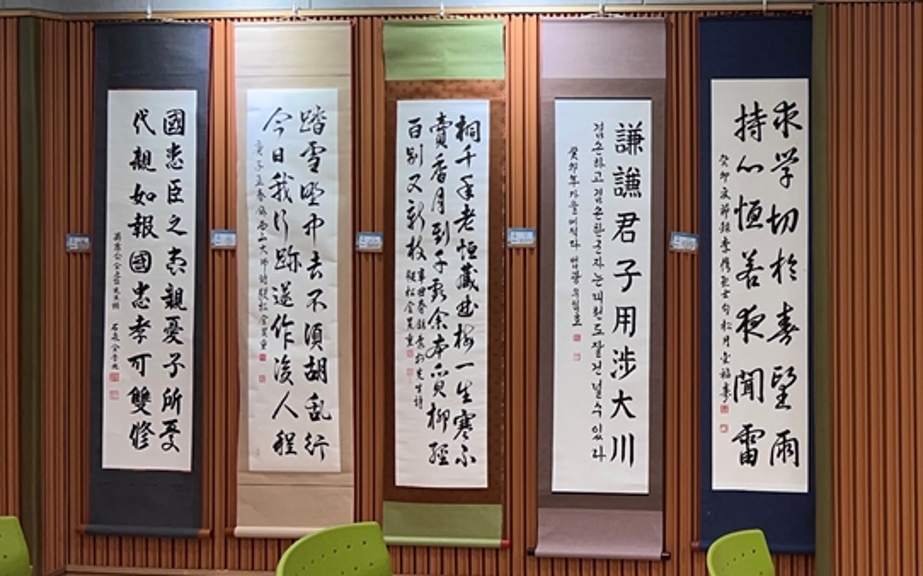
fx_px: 704
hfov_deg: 66.5
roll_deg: +0.0
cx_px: 463
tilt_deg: +0.2
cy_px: 256
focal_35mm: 28
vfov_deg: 44.4
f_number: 1.5
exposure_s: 1/120
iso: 100
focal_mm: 5.7
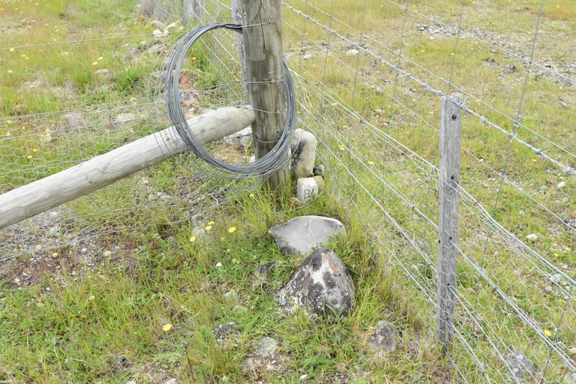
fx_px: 576
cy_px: 192
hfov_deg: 53.1
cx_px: 288
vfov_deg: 36.9
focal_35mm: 36
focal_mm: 24
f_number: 8
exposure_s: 1/250
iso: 200
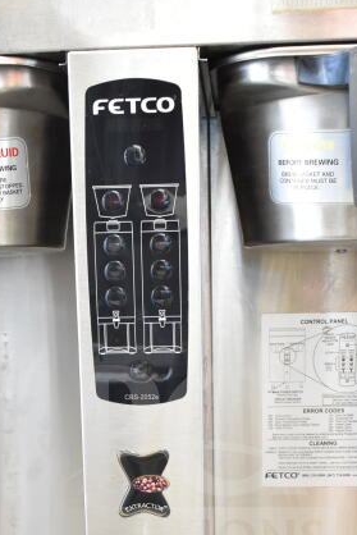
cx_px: 192
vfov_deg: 32.5
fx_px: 877
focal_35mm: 59
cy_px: 466
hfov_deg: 23.0
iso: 1600
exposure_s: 1/40
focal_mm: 18
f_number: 3.5
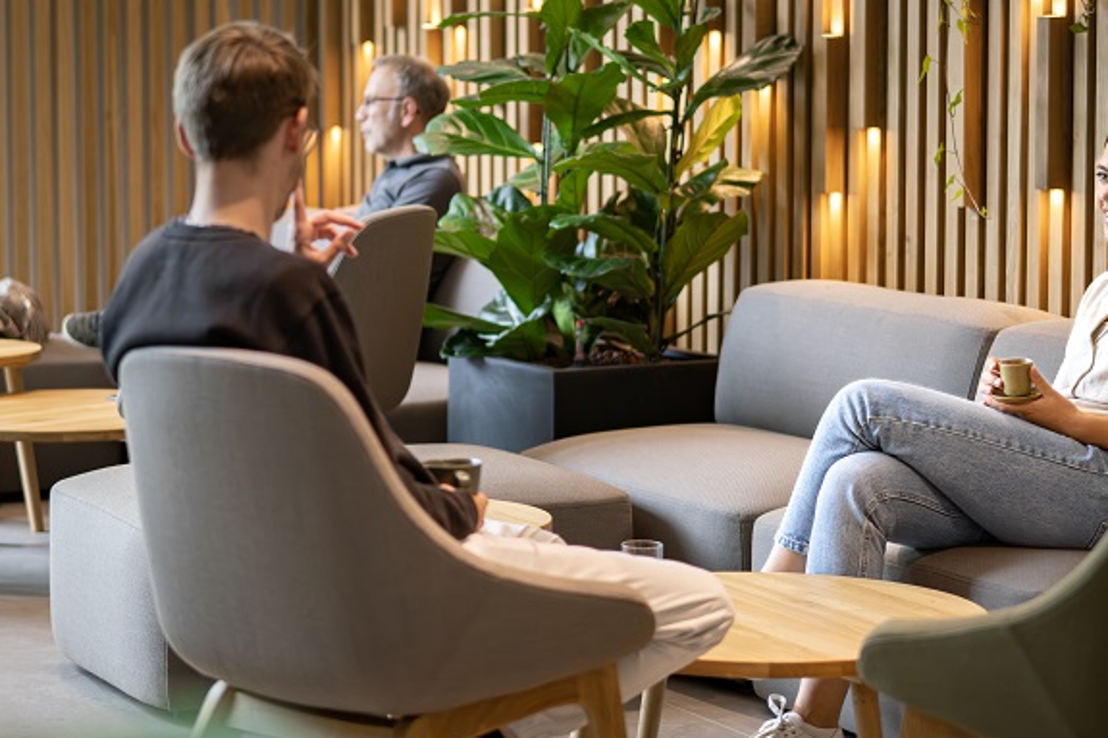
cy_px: 272
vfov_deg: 13.3
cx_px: 465
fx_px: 3169
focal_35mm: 103
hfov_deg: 19.8
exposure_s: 1/320
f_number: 1.4
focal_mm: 50
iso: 320
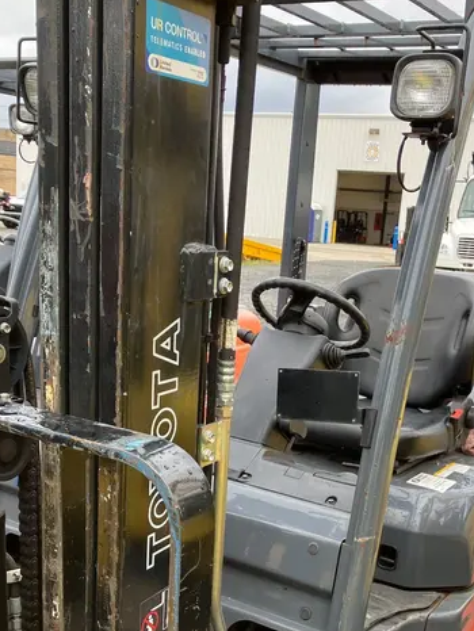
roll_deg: -5.7
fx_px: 803
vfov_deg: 42.2
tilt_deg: -12.7
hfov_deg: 32.9
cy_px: 437
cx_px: 264
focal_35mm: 44
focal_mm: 3.99
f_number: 1.8
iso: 40
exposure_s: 1/129
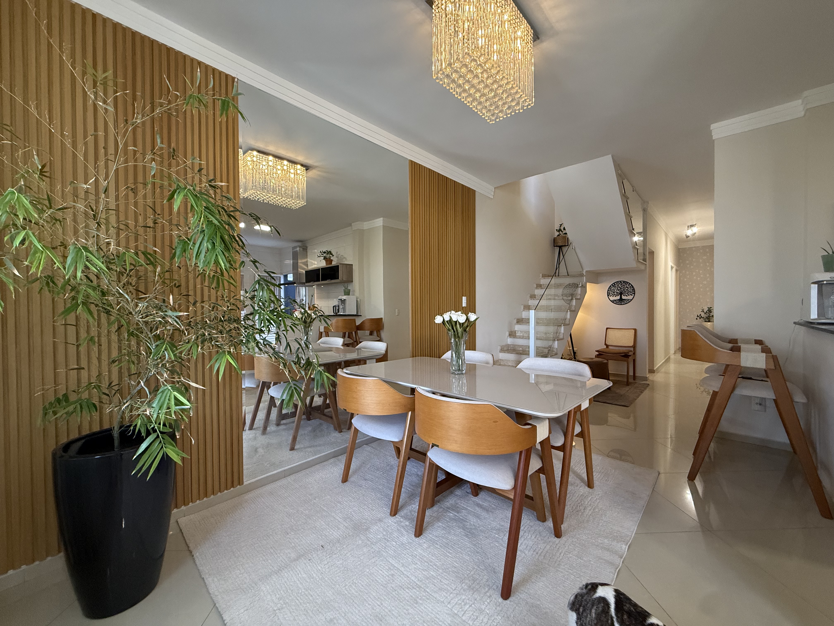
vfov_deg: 85.7
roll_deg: -0.1
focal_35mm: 14
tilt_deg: -1.1
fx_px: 337
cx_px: 417
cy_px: 313
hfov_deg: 102.1
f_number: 2.2
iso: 320
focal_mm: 2.22
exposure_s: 1/120
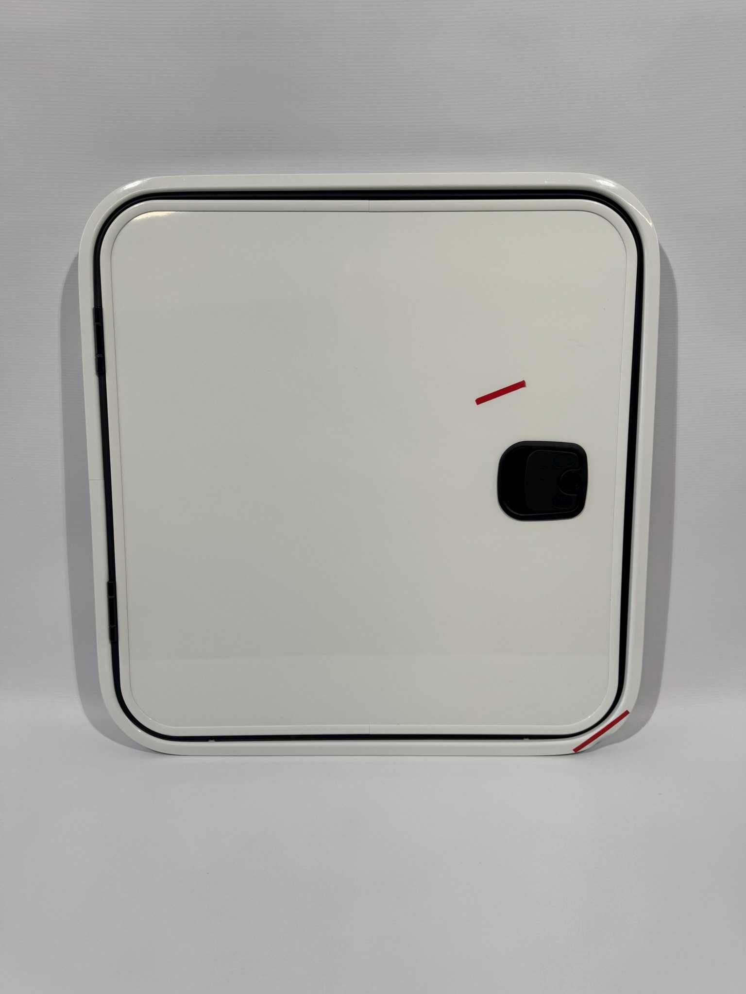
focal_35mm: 24
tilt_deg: -19.3
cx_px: 373
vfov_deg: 71.6
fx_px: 690
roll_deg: +0.6
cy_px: 497
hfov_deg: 56.8
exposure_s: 1/495
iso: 80
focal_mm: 6.76
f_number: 1.78
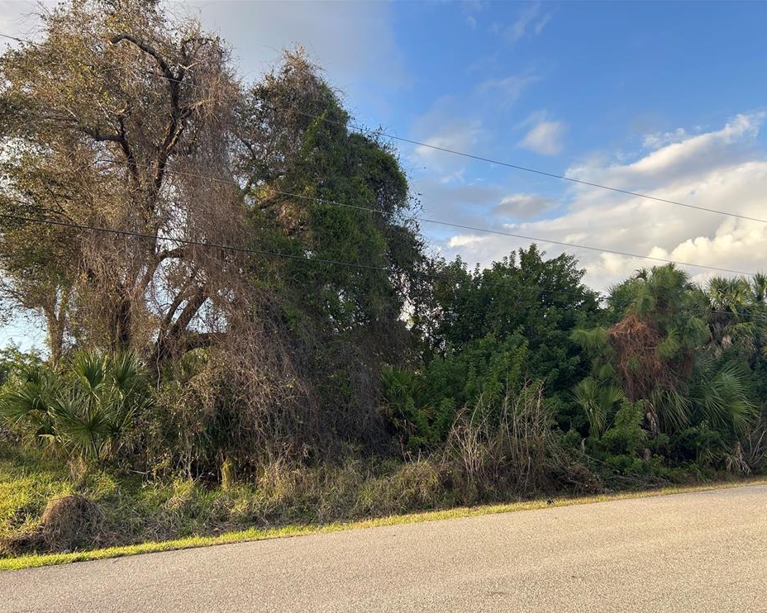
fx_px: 635
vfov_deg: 51.5
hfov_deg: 62.2
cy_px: 316
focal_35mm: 28
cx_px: 388
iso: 50
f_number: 1.5
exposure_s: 1/743
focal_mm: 5.7
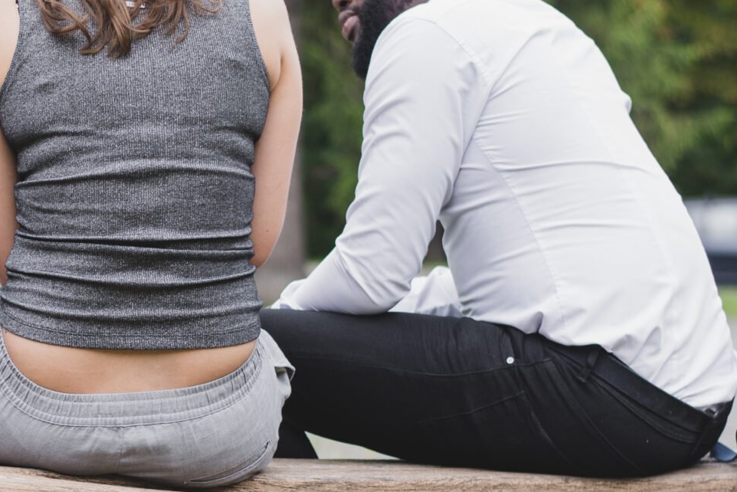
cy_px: 321
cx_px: 113
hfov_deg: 15.3
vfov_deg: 10.3
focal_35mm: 133
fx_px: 2723
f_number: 2.2
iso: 200
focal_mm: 50
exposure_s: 1/160
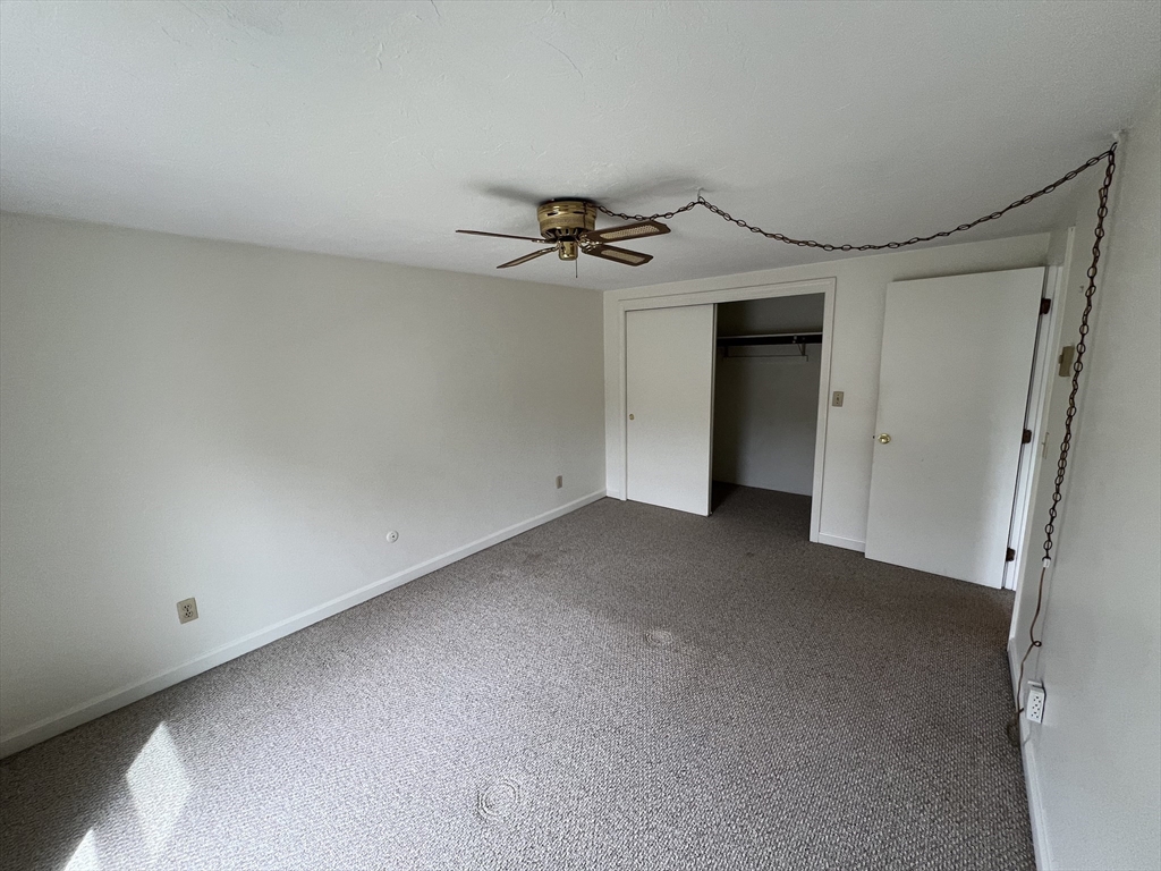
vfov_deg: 89.9
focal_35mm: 13
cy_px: 436
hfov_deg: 106.2
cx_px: 580
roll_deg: +1.7
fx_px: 436
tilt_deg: -10.3
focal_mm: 1.57
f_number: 1.8
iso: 80
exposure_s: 1/99
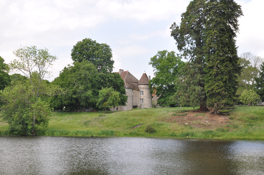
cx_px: 132
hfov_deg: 27.0
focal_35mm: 75
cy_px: 88
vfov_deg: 18.1
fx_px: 549
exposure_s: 1/125
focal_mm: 50
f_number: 11
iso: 200
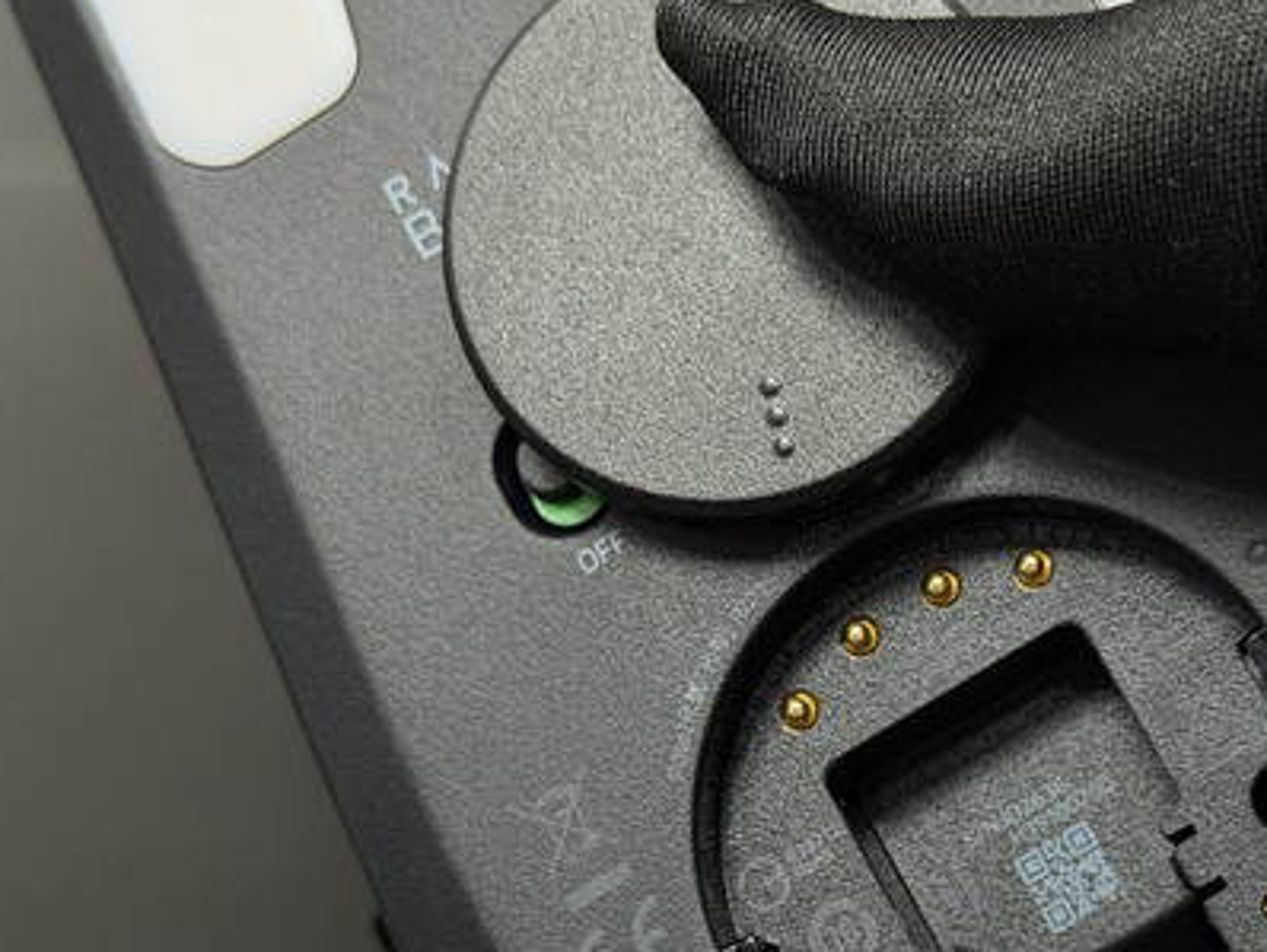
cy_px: 740
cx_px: 866
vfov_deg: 15.7
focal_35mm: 94
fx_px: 3443
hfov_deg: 20.8
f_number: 1.78
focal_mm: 6.76
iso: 250
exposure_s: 1/60
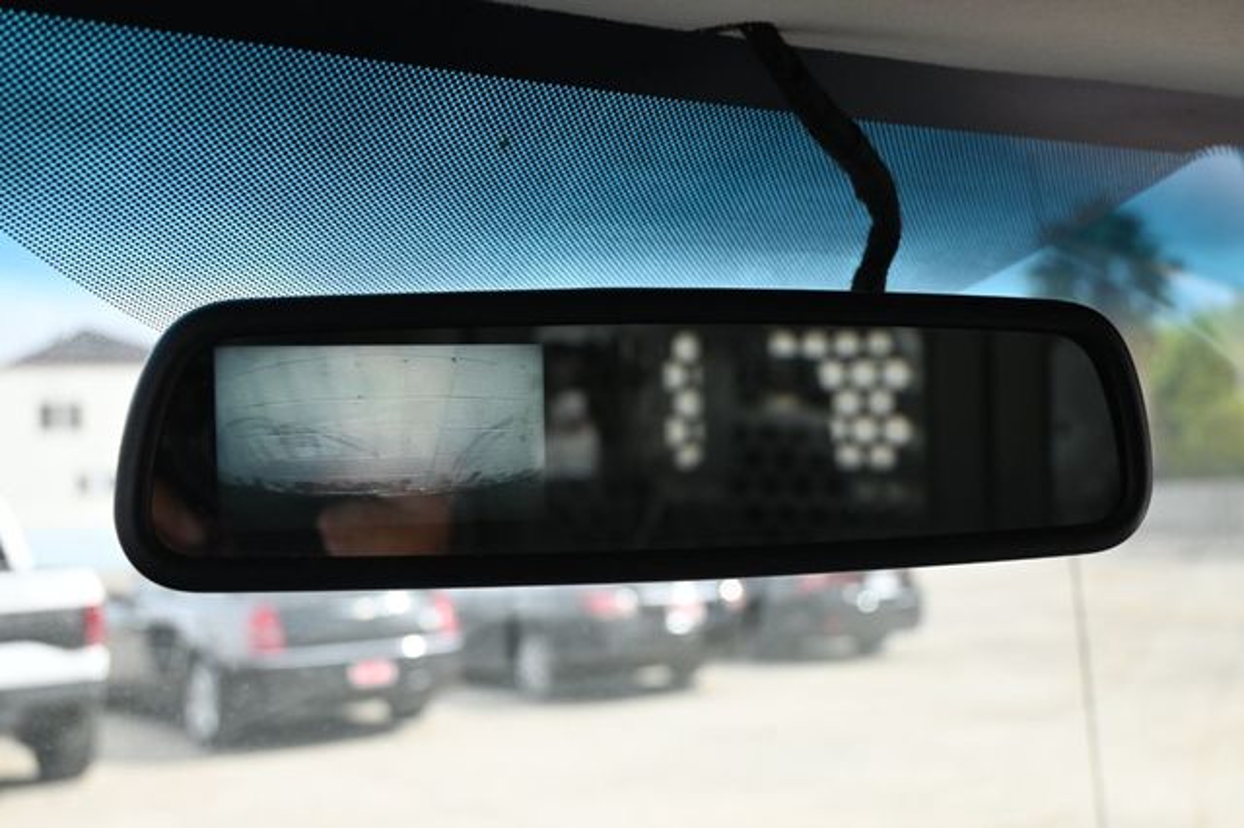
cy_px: 414
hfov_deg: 48.7
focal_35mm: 40
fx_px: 1373
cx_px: 622
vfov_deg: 33.6
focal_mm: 26.5
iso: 250
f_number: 4.5
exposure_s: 1/250
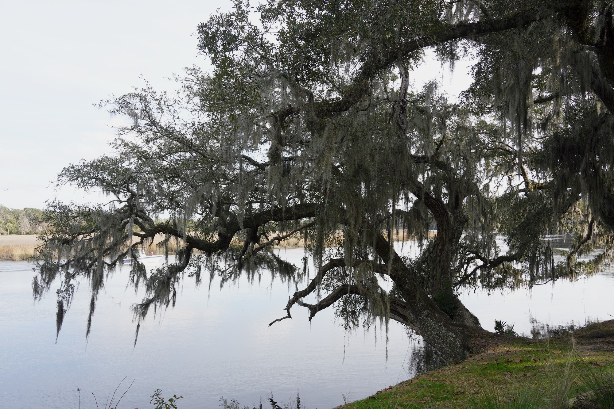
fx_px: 478
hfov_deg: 65.5
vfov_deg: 46.4
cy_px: 204
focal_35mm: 28
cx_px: 307
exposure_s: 1/100
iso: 200
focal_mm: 28
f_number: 10
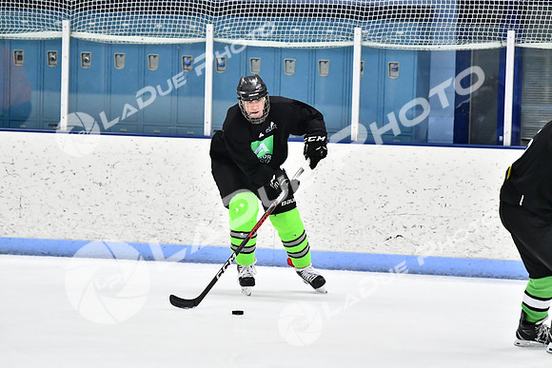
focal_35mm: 225
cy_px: 184
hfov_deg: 9.1
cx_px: 276
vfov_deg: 6.1
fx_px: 3451
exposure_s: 1/1250
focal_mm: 150
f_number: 2.8
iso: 6400
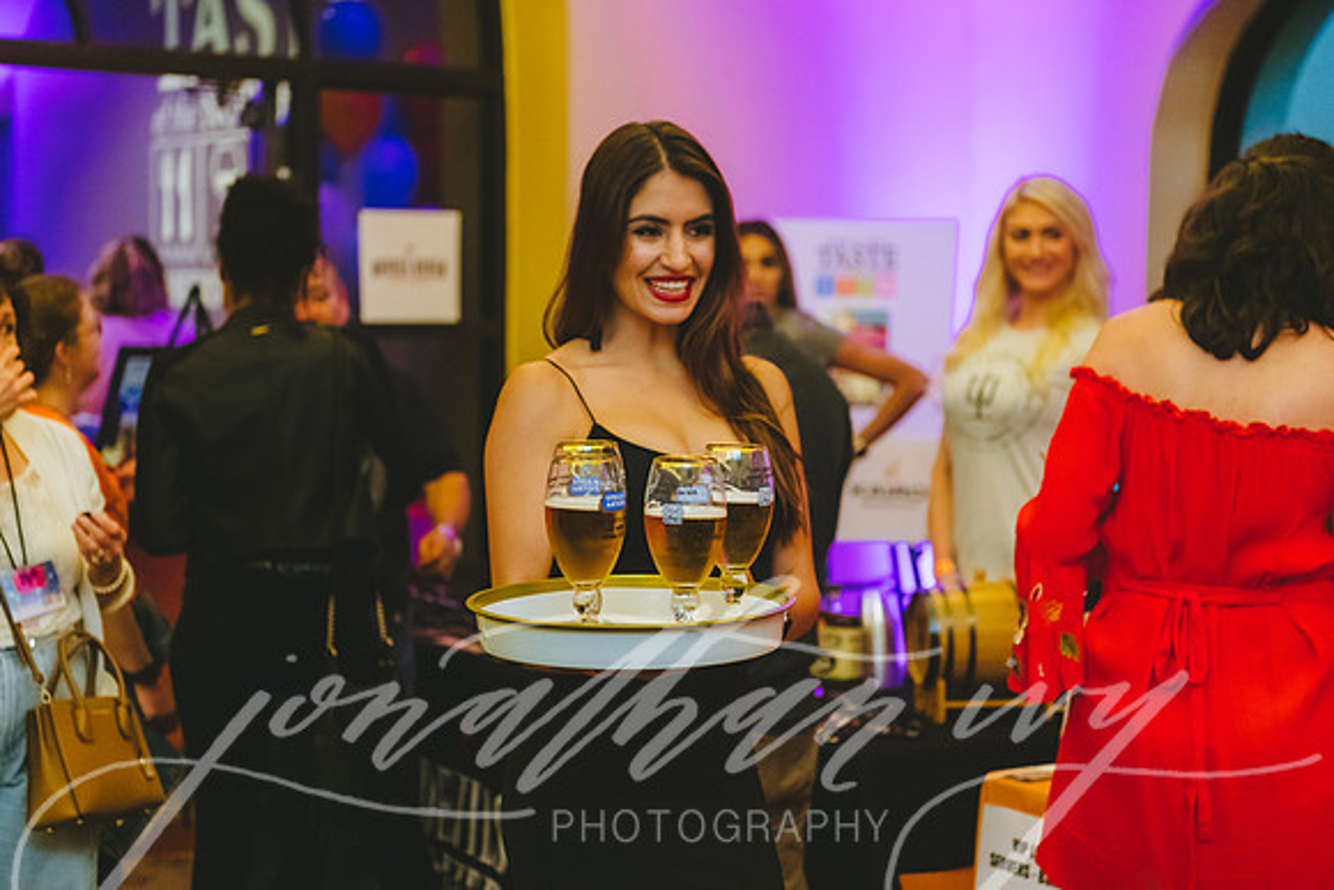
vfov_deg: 19.5
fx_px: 2594
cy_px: 445
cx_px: 667
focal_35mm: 70
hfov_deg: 28.8
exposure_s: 1/200
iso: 2000
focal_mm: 70
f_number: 2.8
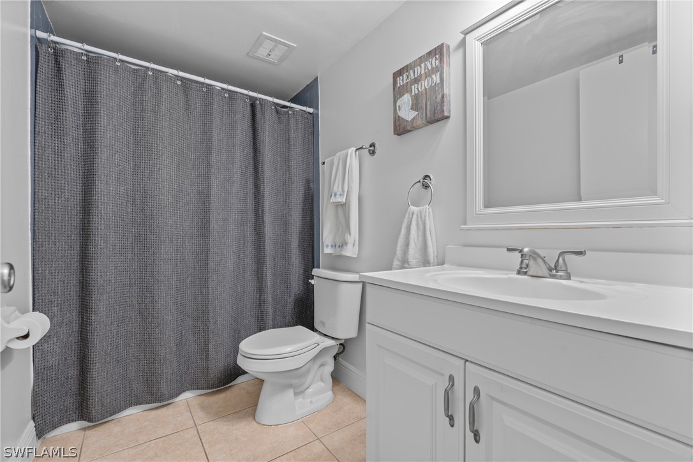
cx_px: 346
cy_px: 231
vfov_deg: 73.7
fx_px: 308
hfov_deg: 96.7
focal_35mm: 16
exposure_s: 1.6
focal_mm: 16
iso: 100
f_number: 8
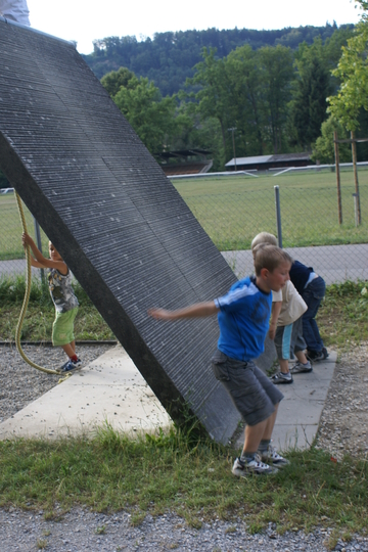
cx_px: 184
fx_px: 644
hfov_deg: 31.9
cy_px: 276
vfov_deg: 46.4
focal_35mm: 42
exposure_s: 1/160
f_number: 5
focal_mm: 28
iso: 100
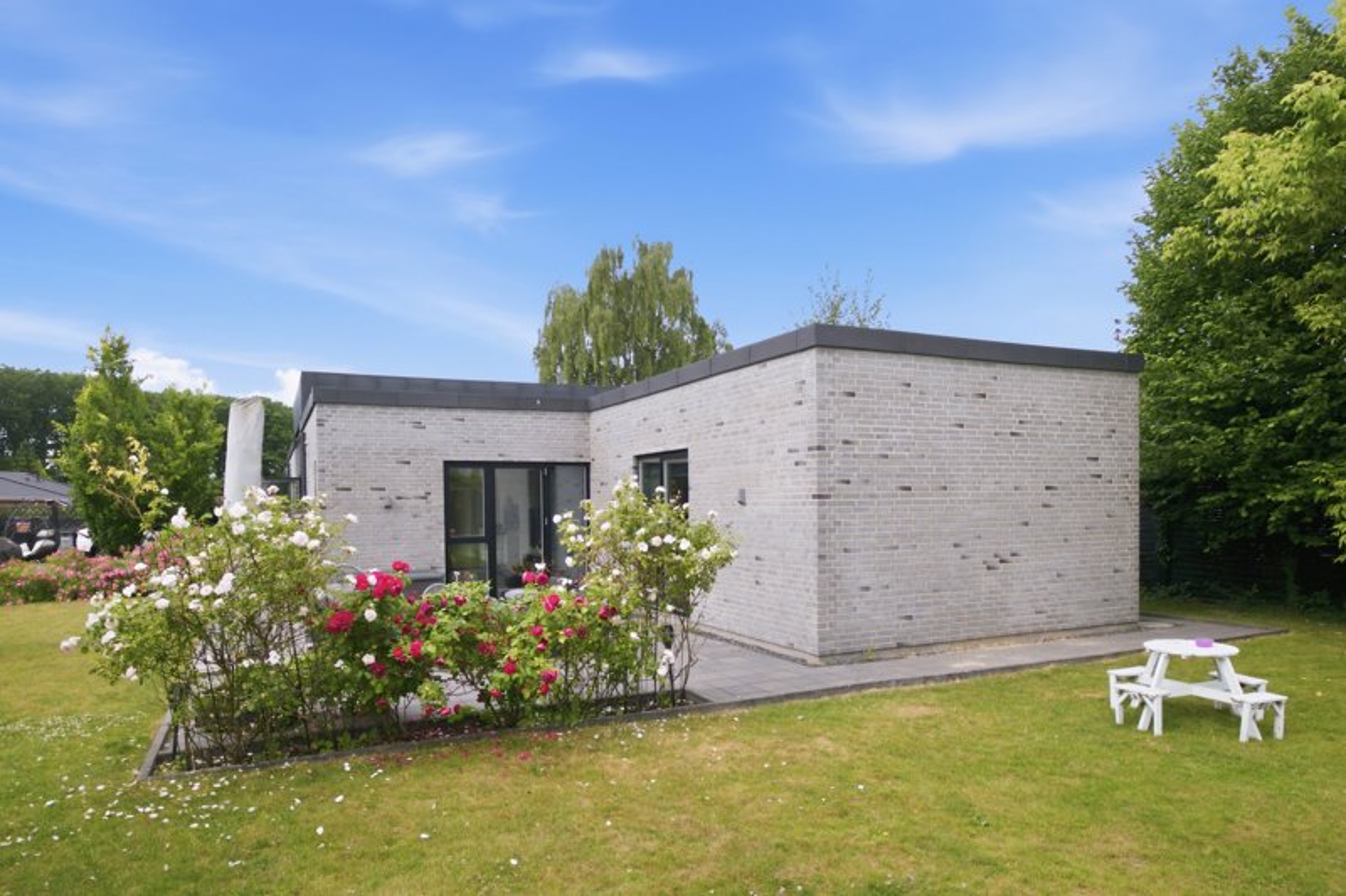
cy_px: 448
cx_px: 673
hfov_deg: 81.2
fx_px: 785
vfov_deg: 59.5
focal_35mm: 21
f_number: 8
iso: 200
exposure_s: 1/160
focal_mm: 13.8
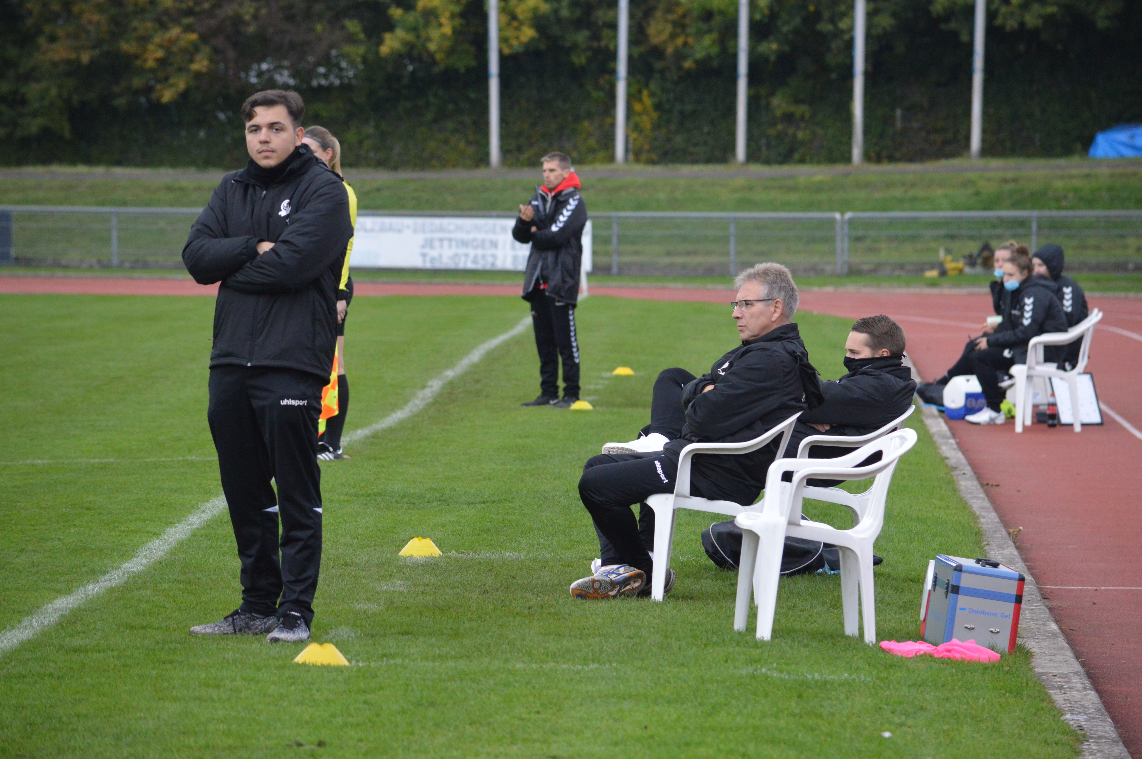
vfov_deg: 5.9
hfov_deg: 8.9
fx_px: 7369
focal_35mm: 232
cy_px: 380
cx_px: 571
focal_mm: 155
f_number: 5
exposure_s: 1/500
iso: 1800
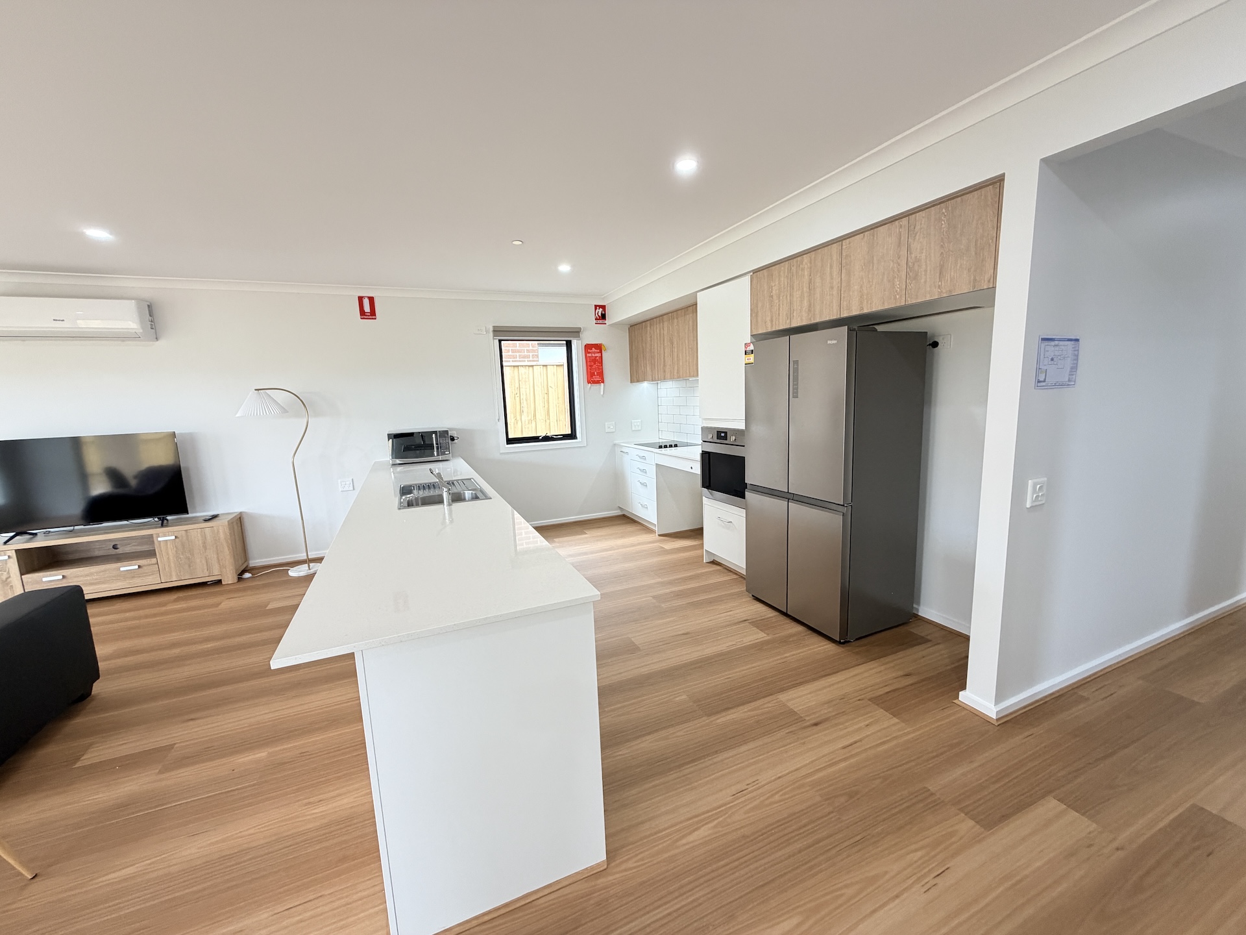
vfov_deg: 85.7
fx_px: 504
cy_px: 468
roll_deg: +1.9
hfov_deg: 102.1
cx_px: 623
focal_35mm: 14
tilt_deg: -8.5
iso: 320
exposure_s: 1/121
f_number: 2.2
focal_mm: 2.22
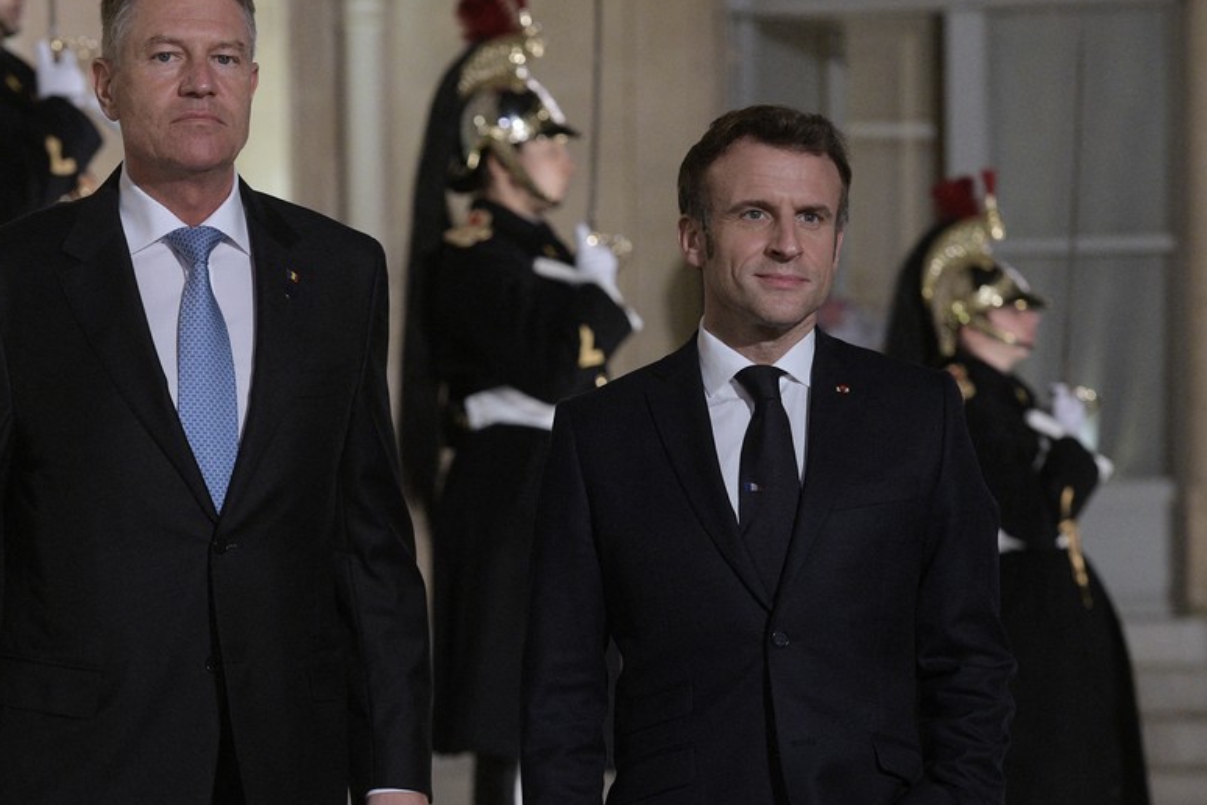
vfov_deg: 6.3
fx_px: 7308
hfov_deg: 9.4
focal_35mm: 218
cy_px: 509
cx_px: 421
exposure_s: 1/100
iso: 2500
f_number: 5.6
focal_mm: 135
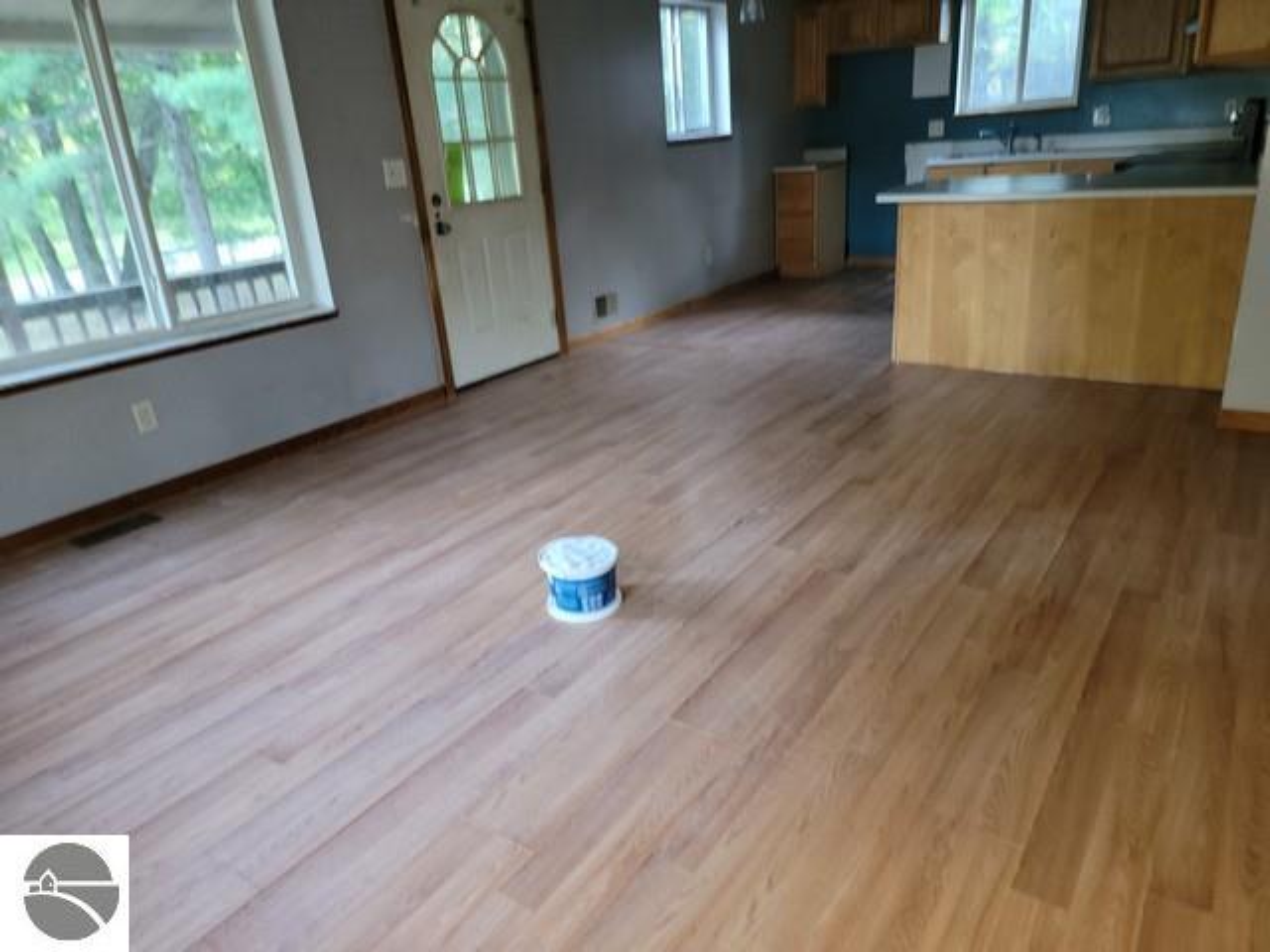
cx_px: 635
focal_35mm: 24
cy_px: 476
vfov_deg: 56.8
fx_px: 881
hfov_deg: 71.6
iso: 160
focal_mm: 6.7
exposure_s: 1/9.99
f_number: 1.8
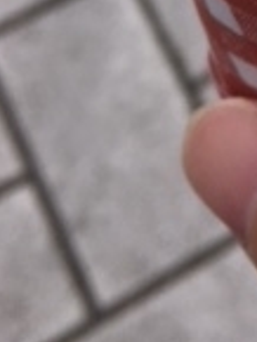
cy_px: -229
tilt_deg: -52.5
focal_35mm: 128
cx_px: 538
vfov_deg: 14.0
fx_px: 1265
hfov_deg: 10.5
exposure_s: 1/1672
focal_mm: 4.15
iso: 25
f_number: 2.2
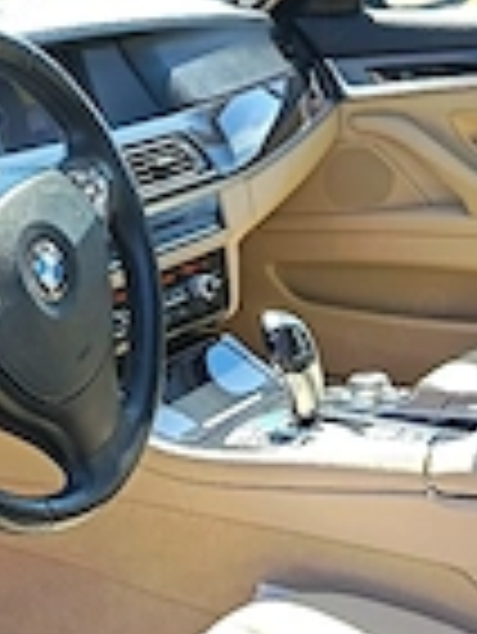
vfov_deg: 28.3
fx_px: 1247
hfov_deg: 21.2
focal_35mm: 68
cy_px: 445
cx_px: 45
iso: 109
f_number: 1.75
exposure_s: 1/130
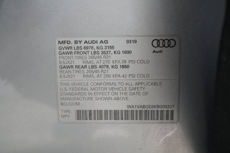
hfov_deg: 65.5
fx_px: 179
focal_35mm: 28
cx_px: 115
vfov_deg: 46.4
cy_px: 76
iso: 10000
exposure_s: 1/125
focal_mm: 28
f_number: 4.5
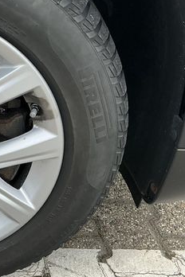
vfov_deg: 30.0
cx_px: -57
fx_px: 516
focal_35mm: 67
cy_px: 170
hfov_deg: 18.8
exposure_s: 1/842
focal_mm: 3
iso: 25
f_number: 1.8
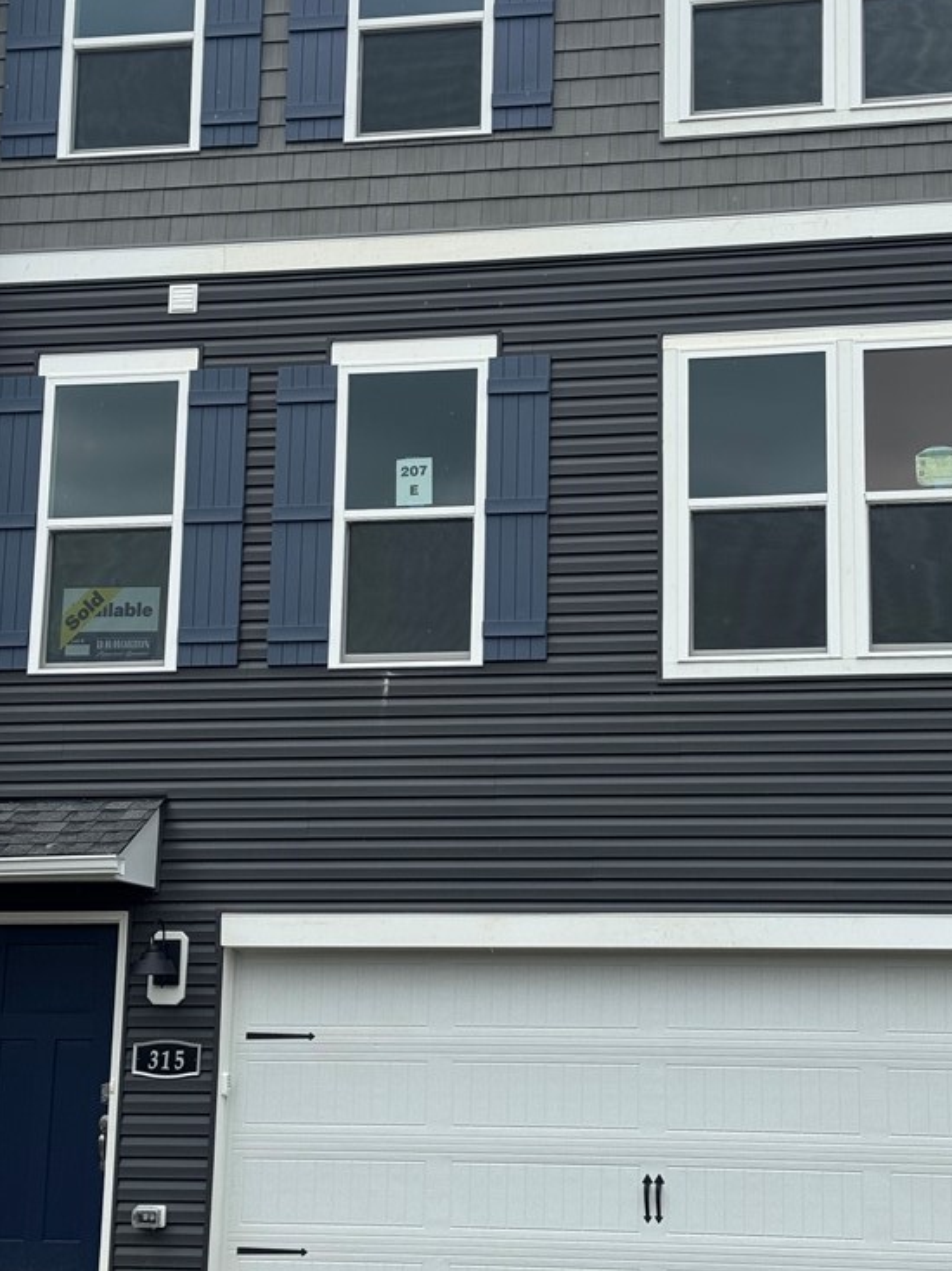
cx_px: 547
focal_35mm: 67
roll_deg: +0.1
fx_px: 2458
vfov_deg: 28.9
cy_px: 537
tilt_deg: +12.5
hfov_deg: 21.9
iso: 64
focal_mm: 6.76
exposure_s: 1/1263
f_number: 1.78
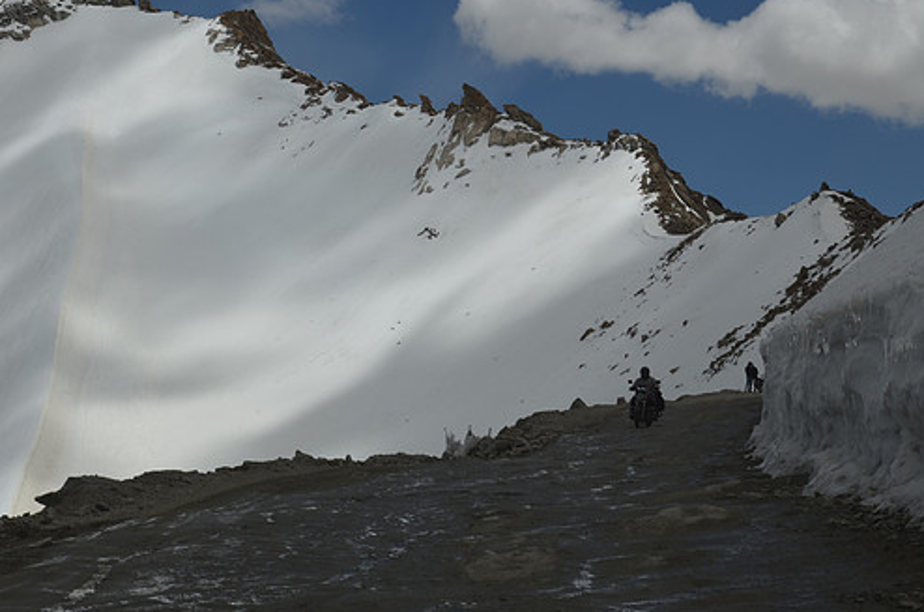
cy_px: 290
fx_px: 1895
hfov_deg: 27.4
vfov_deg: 18.3
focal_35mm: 74
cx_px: 385
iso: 100
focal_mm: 42
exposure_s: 1/500
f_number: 10
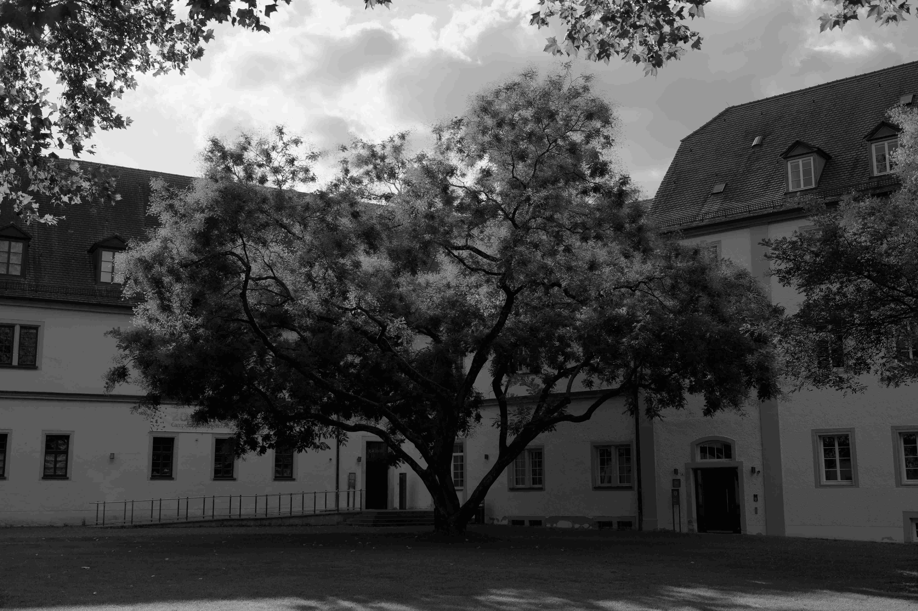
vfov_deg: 33.4
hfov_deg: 48.5
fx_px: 1019
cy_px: 306
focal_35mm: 40
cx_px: 459
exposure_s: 1/2000
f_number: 2.8
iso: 100
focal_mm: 40
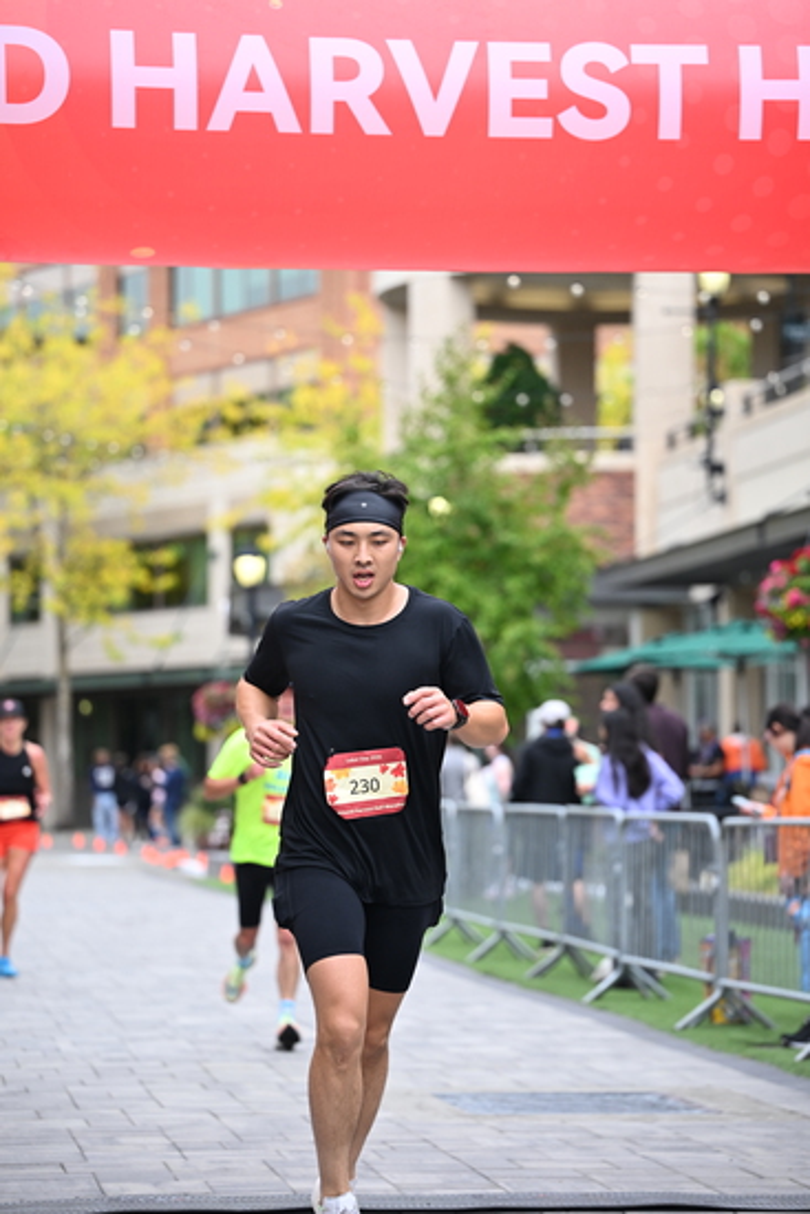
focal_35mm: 105
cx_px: 405
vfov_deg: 19.5
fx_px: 3541
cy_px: 607
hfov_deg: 13.0
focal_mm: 105
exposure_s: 1/1600
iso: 640
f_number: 2.8
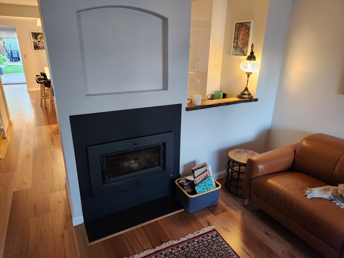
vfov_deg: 58.9
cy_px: 129
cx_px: 172
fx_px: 229
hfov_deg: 73.9
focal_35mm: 23
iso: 640
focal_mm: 5.4
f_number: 1.8
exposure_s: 1/50
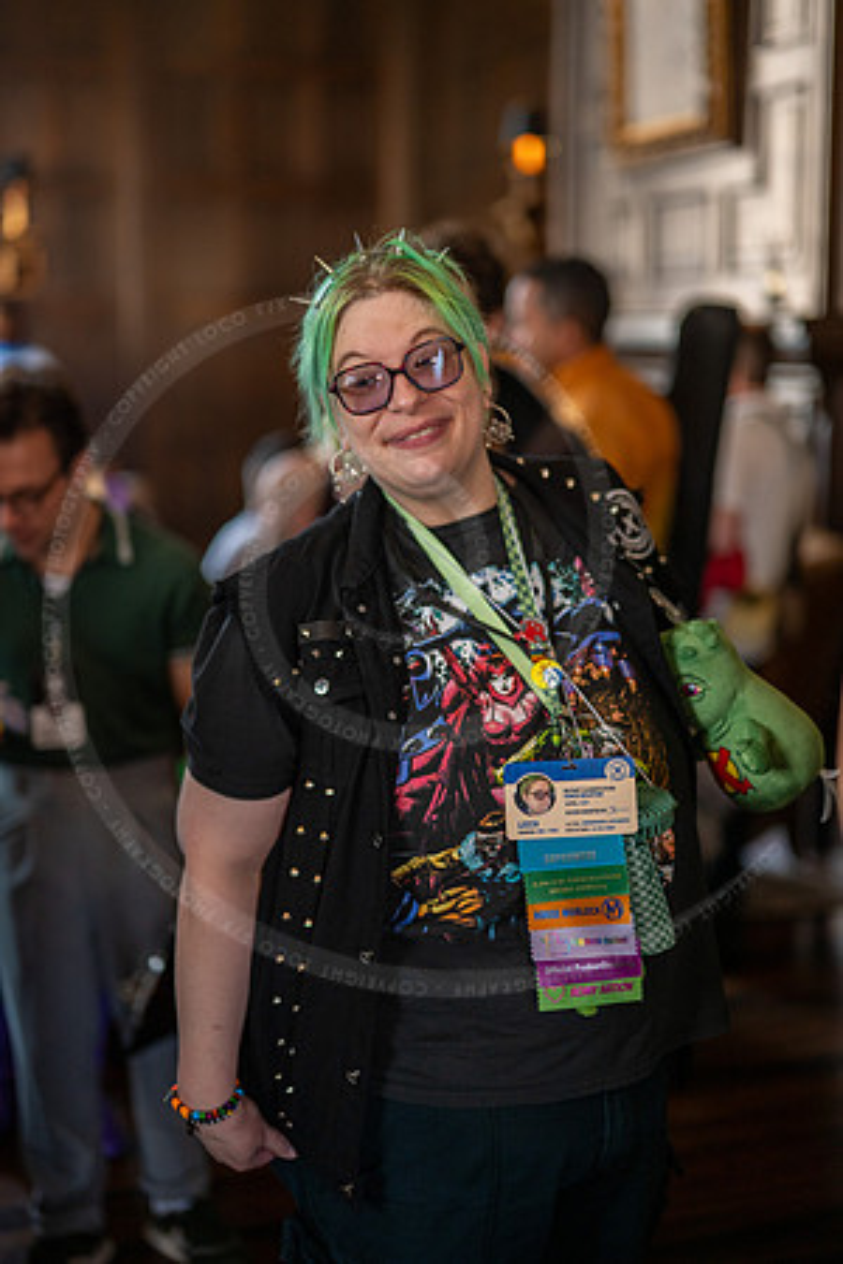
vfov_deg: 39.6
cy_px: 632
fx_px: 1756
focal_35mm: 50
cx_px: 422
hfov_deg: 27.0
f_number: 1.2
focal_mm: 50
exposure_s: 1/200
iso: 640
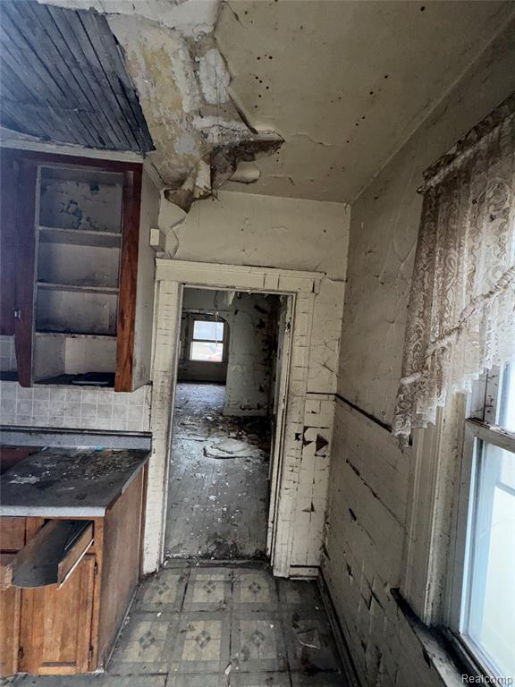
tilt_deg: -2.3
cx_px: 258
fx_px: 278
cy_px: 344
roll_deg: -3.2
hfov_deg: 85.7
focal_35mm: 14
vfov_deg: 102.1
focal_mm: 2.22
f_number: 2.2
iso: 100
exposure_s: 1/60
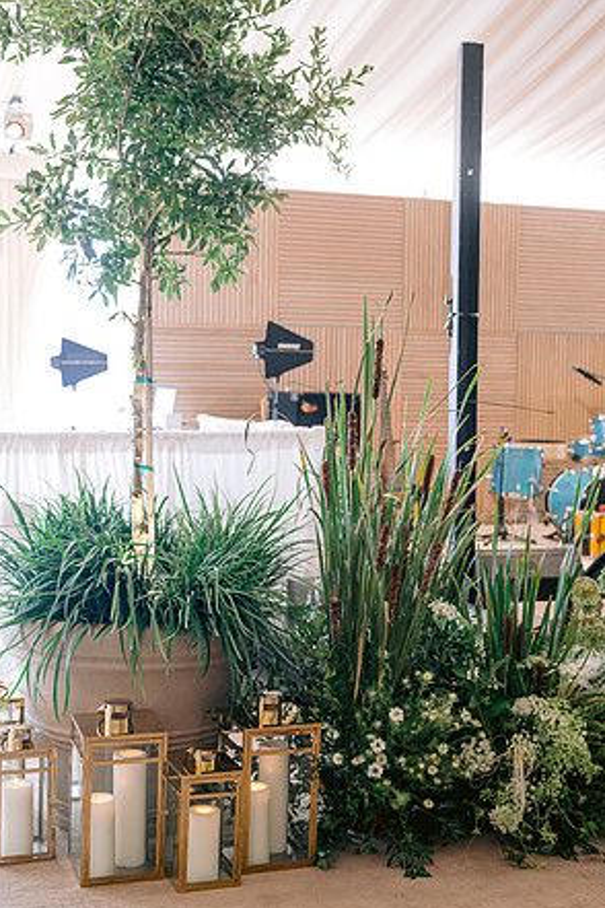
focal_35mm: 51
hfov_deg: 26.5
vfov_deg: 38.9
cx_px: 305
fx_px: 1286
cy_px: 461
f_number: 2.8
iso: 400
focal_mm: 50
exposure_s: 1/125
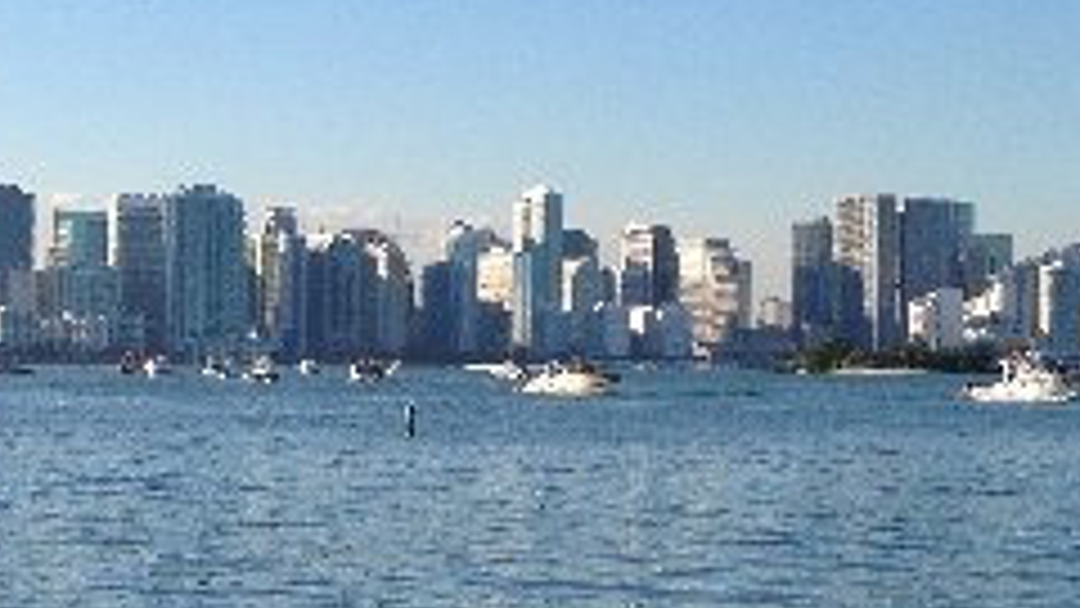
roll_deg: -0.9
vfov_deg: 11.5
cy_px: 367
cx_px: 432
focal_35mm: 105
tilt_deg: +0.0
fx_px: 3007
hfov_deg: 20.3
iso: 50
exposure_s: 1/1642
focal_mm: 4.12
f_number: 2.4
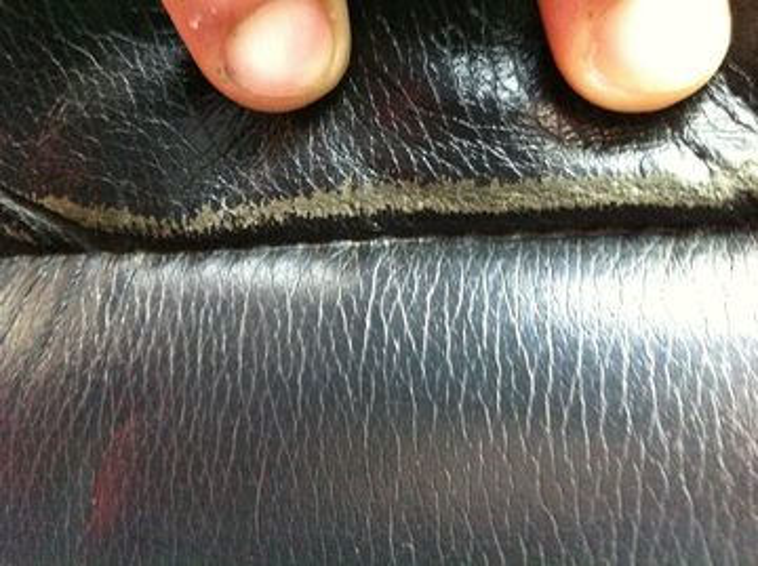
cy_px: 283
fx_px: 765
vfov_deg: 40.6
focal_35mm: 35
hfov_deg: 52.7
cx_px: 379
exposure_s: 1/17
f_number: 2.8
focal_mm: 3.85
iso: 1000
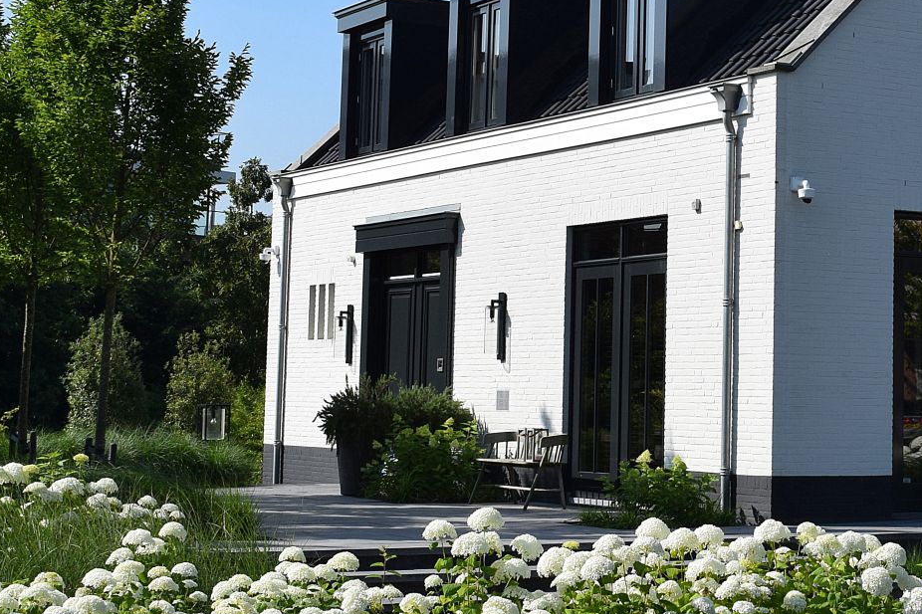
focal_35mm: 70
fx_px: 1792
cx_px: 825
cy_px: 76
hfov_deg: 27.8
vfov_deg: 19.1
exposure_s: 1/400
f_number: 10
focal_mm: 24
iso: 200
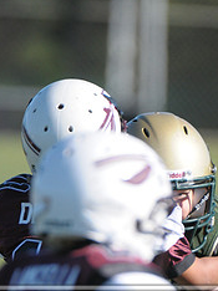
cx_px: 163
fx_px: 12038
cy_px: 343
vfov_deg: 1.4
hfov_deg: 1.0
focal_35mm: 1431
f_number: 4
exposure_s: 1/2500
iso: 640
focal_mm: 400
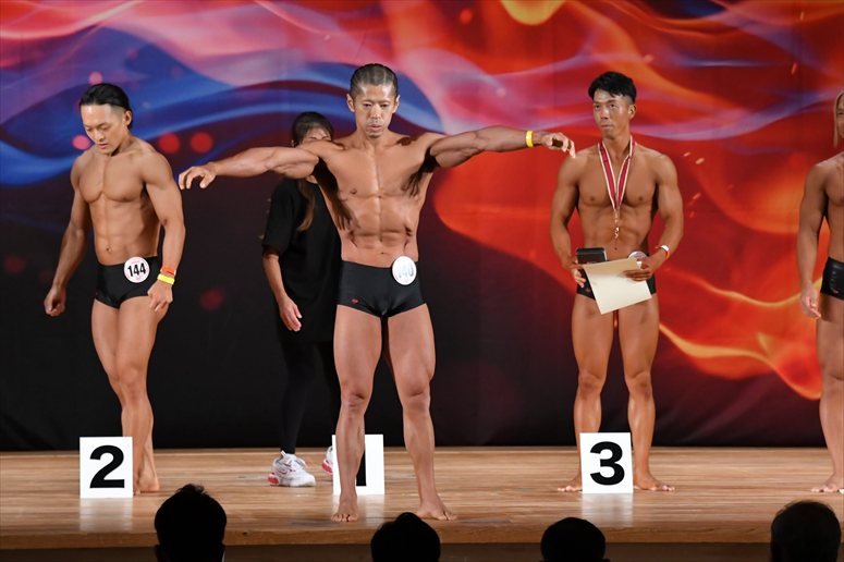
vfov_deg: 6.3
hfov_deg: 9.5
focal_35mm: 217
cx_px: 422
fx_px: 5085
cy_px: 281
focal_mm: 145
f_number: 5.6
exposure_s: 1/400
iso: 3200
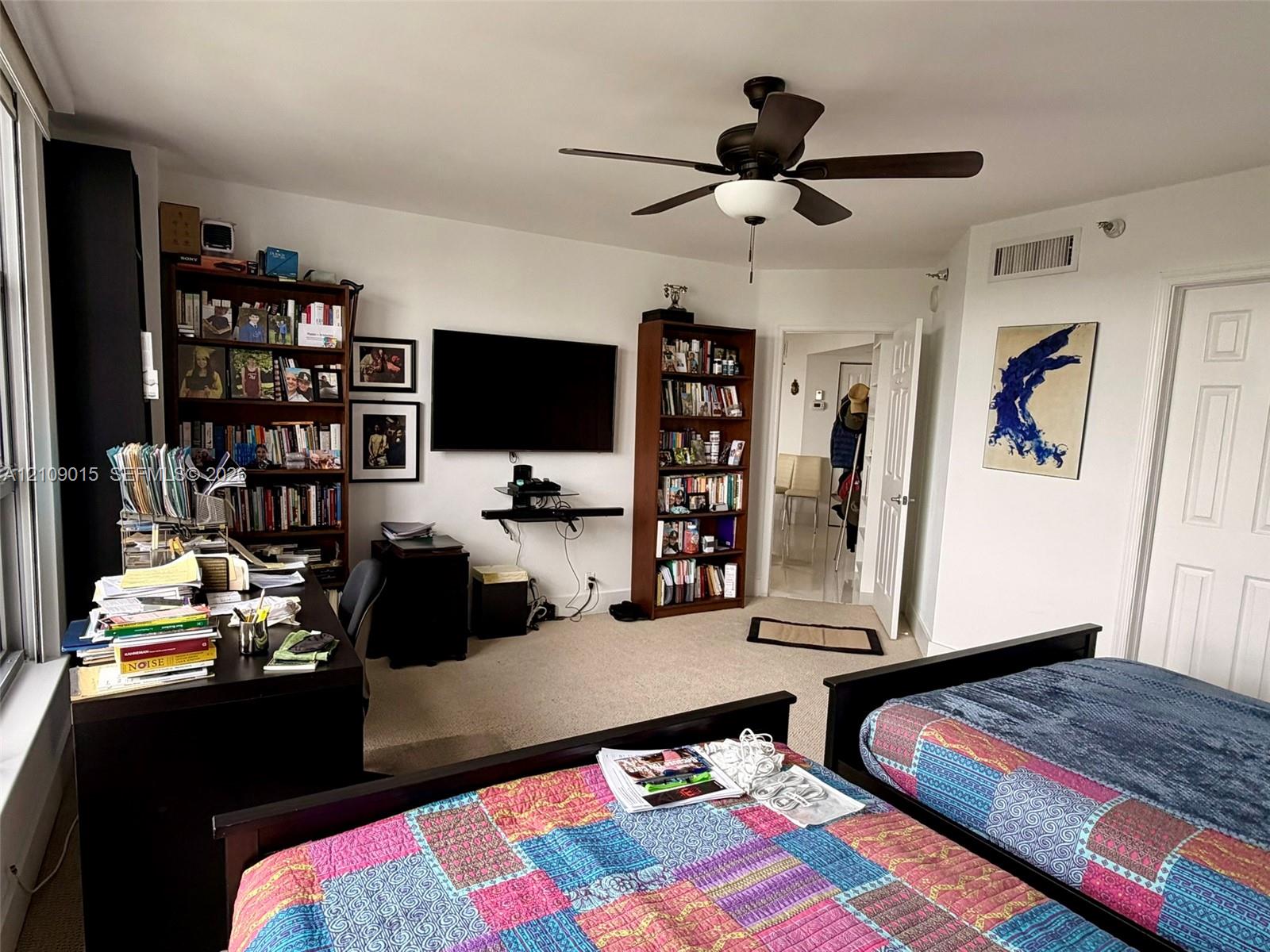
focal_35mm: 14
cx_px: 635
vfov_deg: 85.7
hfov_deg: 102.1
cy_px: 476
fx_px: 514
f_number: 2.2
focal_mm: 2.22
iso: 125
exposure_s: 1/121
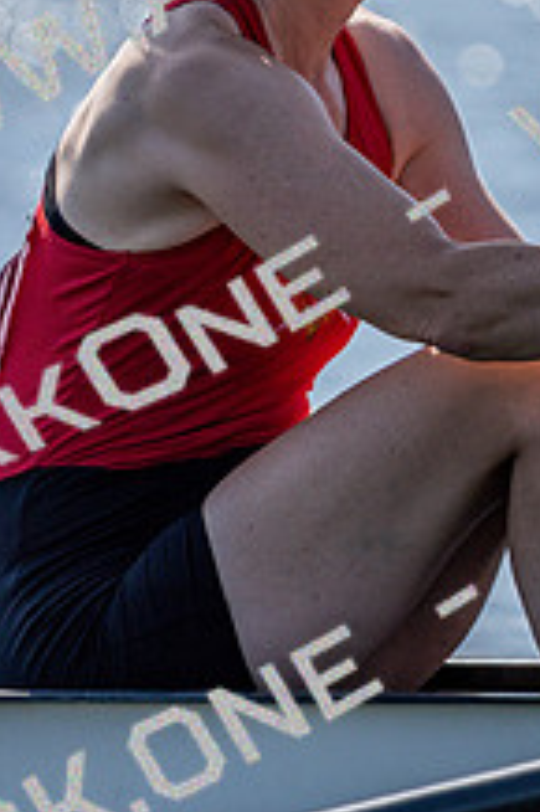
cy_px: 225
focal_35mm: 1174
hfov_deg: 1.2
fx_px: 26455
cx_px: 238
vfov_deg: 1.8
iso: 250
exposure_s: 1/2000
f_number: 6.3
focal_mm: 441
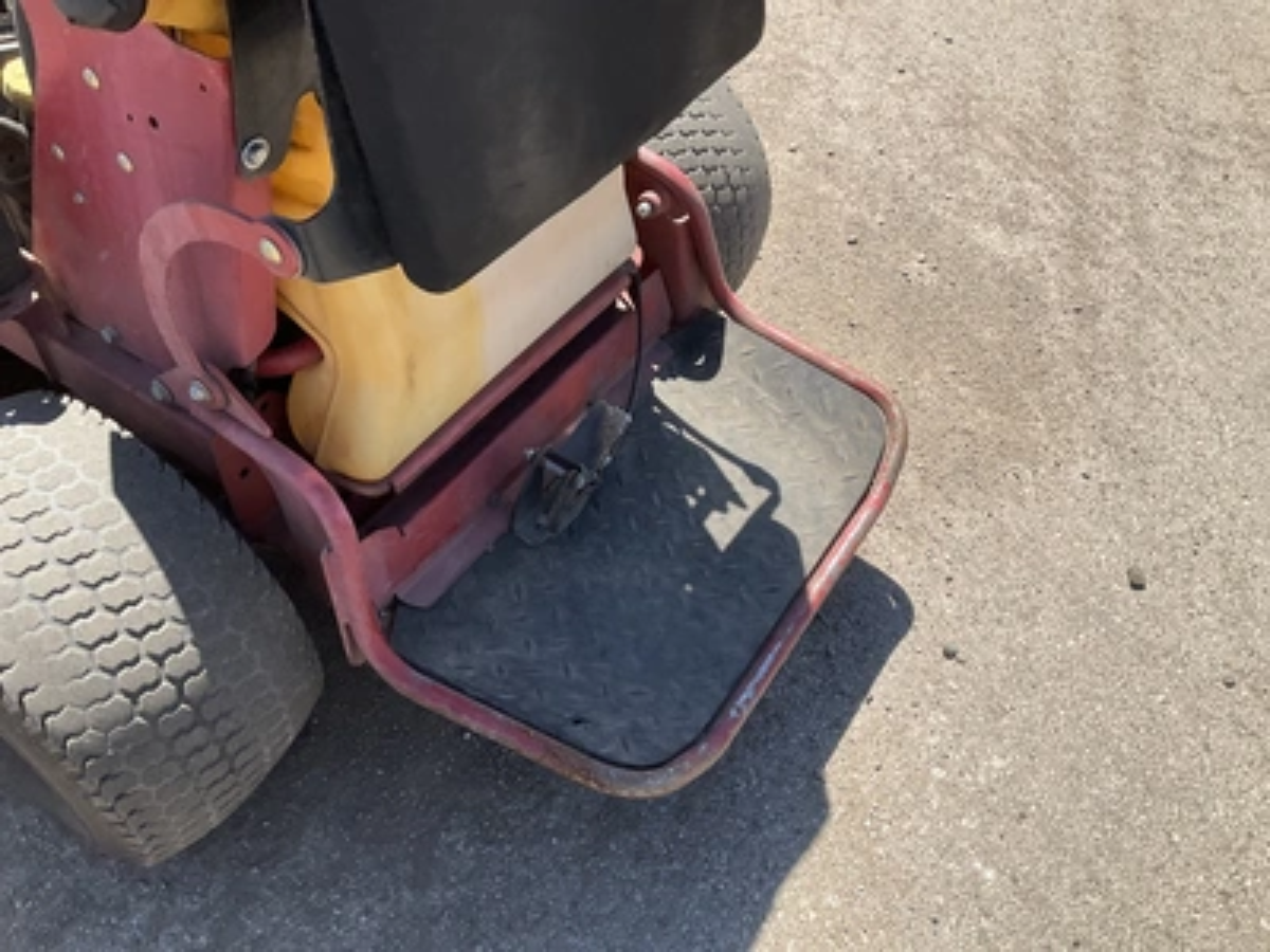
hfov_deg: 61.7
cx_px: 635
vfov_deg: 48.2
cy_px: 476
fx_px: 1064
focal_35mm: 29
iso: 25
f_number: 1.8
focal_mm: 3
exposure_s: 1/1055
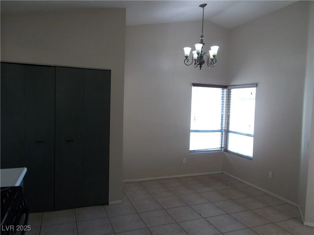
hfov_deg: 67.3
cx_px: 157
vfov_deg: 53.1
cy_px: 118
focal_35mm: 26
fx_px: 236
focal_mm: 4.6
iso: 125
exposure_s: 1/25
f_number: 3.2
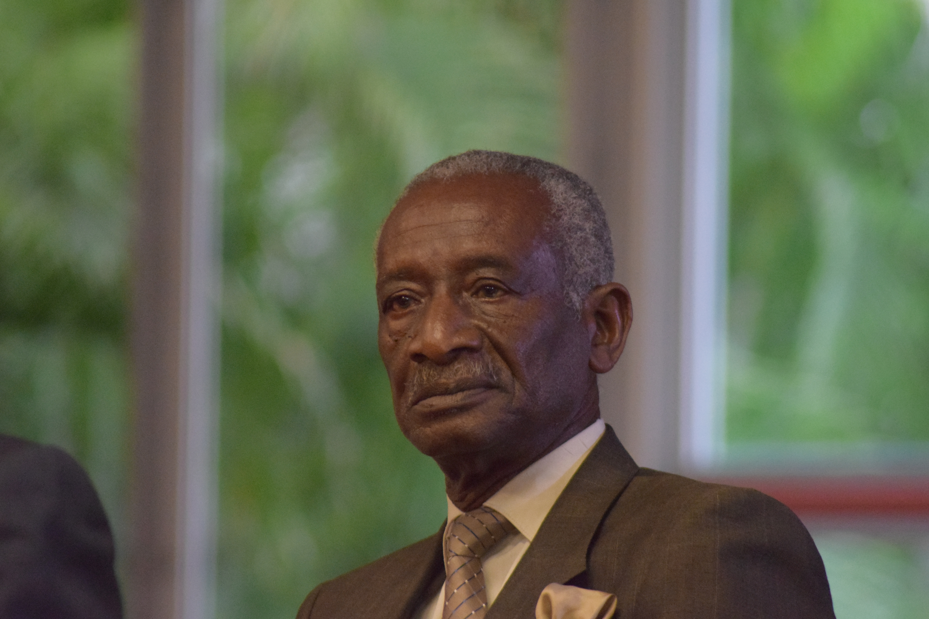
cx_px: 464
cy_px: 310
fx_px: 9289
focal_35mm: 360
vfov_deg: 3.8
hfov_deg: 5.7
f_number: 5
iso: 6400
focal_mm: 240
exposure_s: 1/350
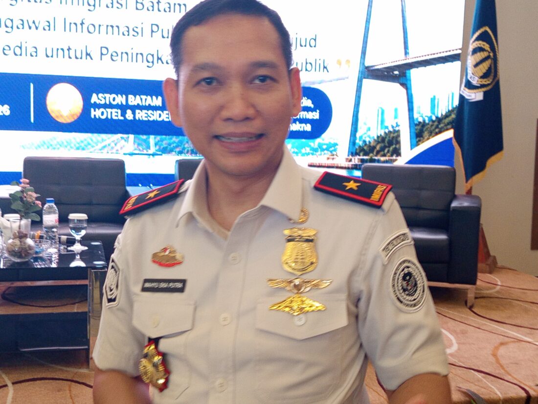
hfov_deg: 42.1
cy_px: 202
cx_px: 269
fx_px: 699
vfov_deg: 32.2
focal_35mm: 45
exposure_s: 1/33.3
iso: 413
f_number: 1.7
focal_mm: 5.24
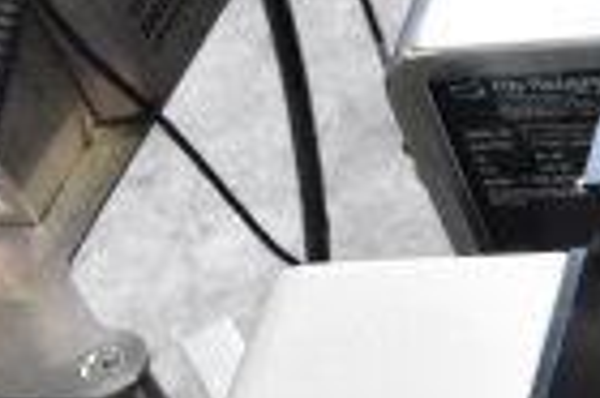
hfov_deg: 14.2
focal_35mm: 131
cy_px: 704
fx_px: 2181
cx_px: 1003
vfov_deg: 9.9
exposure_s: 1/320
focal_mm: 20
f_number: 9
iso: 6400
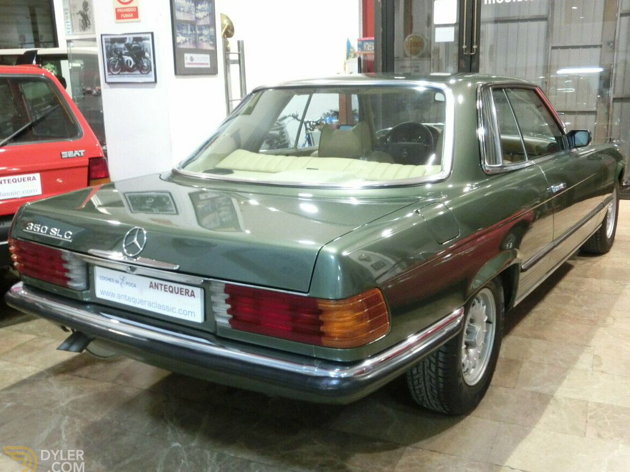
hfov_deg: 53.9
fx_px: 619
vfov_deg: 41.8
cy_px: 240
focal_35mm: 34
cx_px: 322
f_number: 3.7
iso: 800
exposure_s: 1/8
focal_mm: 5.93
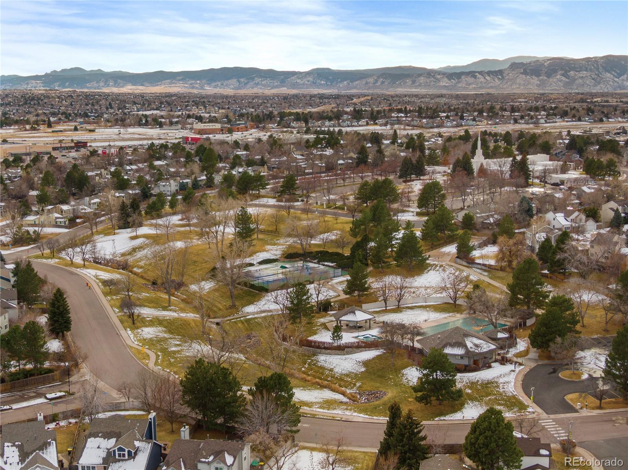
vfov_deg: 30.3
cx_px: 314
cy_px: 235
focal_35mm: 48
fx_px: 871
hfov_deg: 39.7
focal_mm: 8.6
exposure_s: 1/160
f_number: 3.8
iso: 100
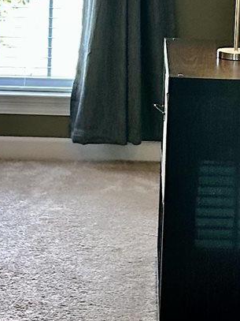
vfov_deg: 14.2
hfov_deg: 10.9
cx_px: 141
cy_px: -28
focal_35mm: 136
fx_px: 1258
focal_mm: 6.86
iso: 200
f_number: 1.78
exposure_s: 1/60
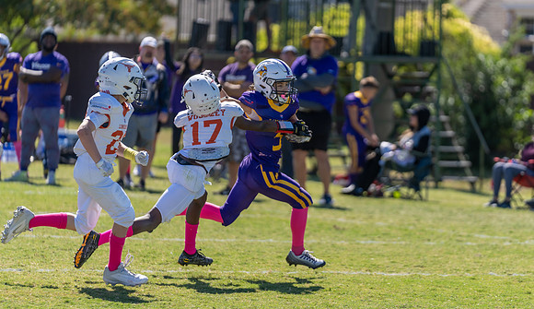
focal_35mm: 258
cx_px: 310
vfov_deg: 4.8
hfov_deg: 8.3
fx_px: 3676
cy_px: 154
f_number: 2.8
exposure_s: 1/1600
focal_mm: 200
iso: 100
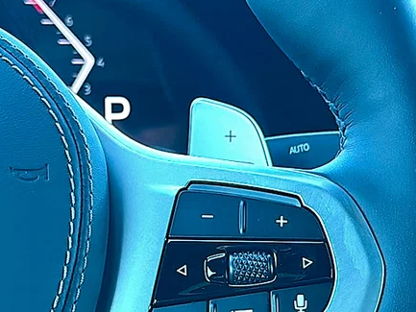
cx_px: 228
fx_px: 914
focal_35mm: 76
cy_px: 231
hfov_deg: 25.6
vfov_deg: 19.3
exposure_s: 1/209
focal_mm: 6.86
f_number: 1.78
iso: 125
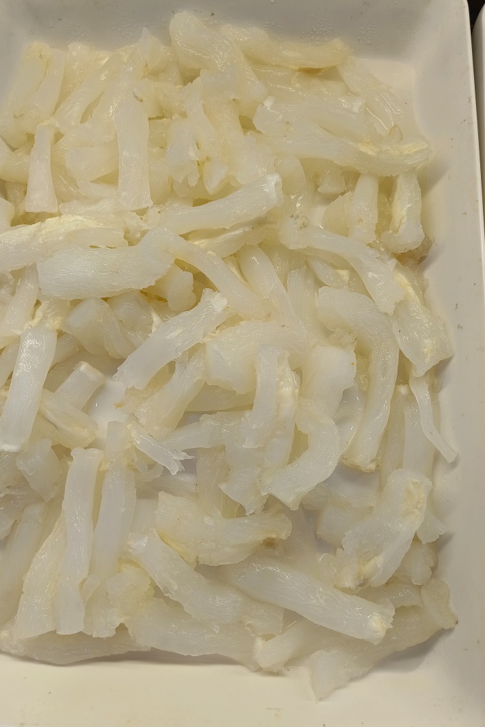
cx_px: 229
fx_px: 485
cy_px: 363
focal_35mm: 24
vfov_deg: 73.7
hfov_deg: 53.1
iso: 224
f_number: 1.88
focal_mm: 5.59
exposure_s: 1/100
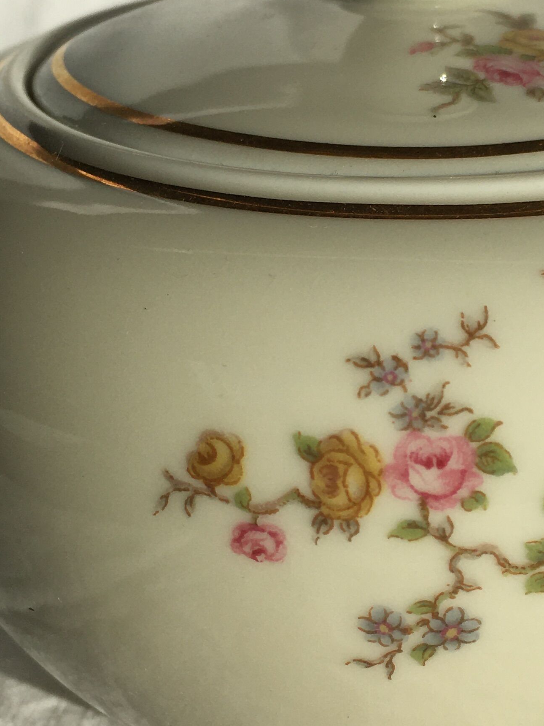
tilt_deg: -28.7
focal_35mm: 68
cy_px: 369
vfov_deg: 28.6
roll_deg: -0.4
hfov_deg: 21.4
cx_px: 428
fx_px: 1425
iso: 25
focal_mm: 4.15
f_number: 2.2
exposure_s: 1/2849
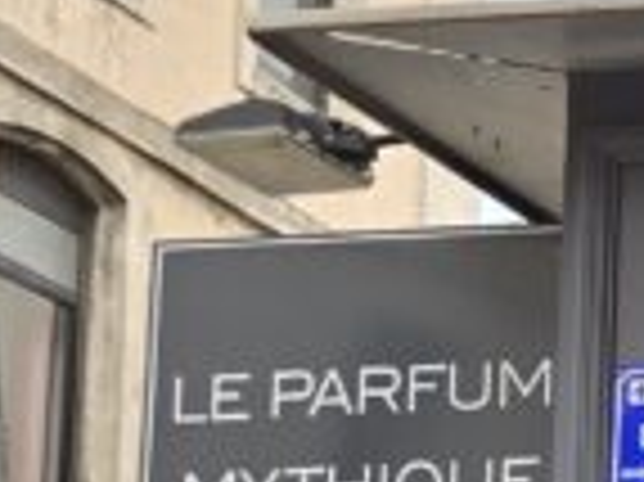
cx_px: 2292
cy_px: 1063
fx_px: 3067
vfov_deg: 8.4
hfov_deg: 8.5
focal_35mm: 165
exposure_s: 1/180
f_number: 1.7
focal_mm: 6.3
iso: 20
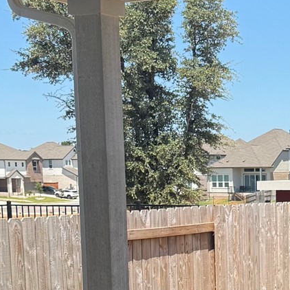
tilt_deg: -10.2
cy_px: 349
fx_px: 976
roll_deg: -0.1
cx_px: 267
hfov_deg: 16.6
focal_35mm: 103
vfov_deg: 16.2
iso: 80
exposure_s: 1/3425
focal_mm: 6.76
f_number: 1.78
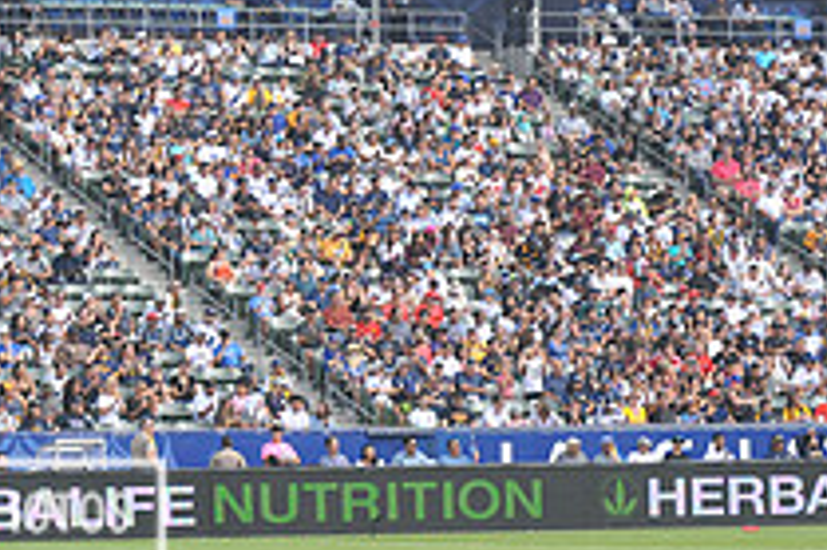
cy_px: -83
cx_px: -115
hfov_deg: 7.7
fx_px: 6060
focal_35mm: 264
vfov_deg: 5.2
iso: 200
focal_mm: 95
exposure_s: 1/200
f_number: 7.1
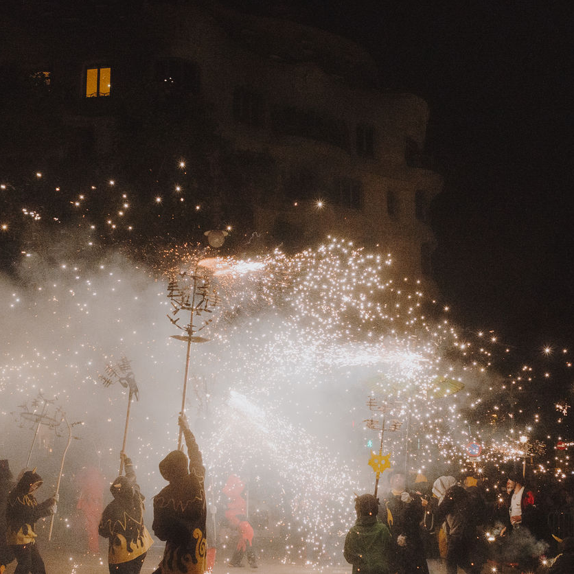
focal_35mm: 46
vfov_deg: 36.6
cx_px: 271
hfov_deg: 36.8
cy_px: 358
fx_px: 863
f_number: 6.3
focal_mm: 28
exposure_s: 1/640
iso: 2000
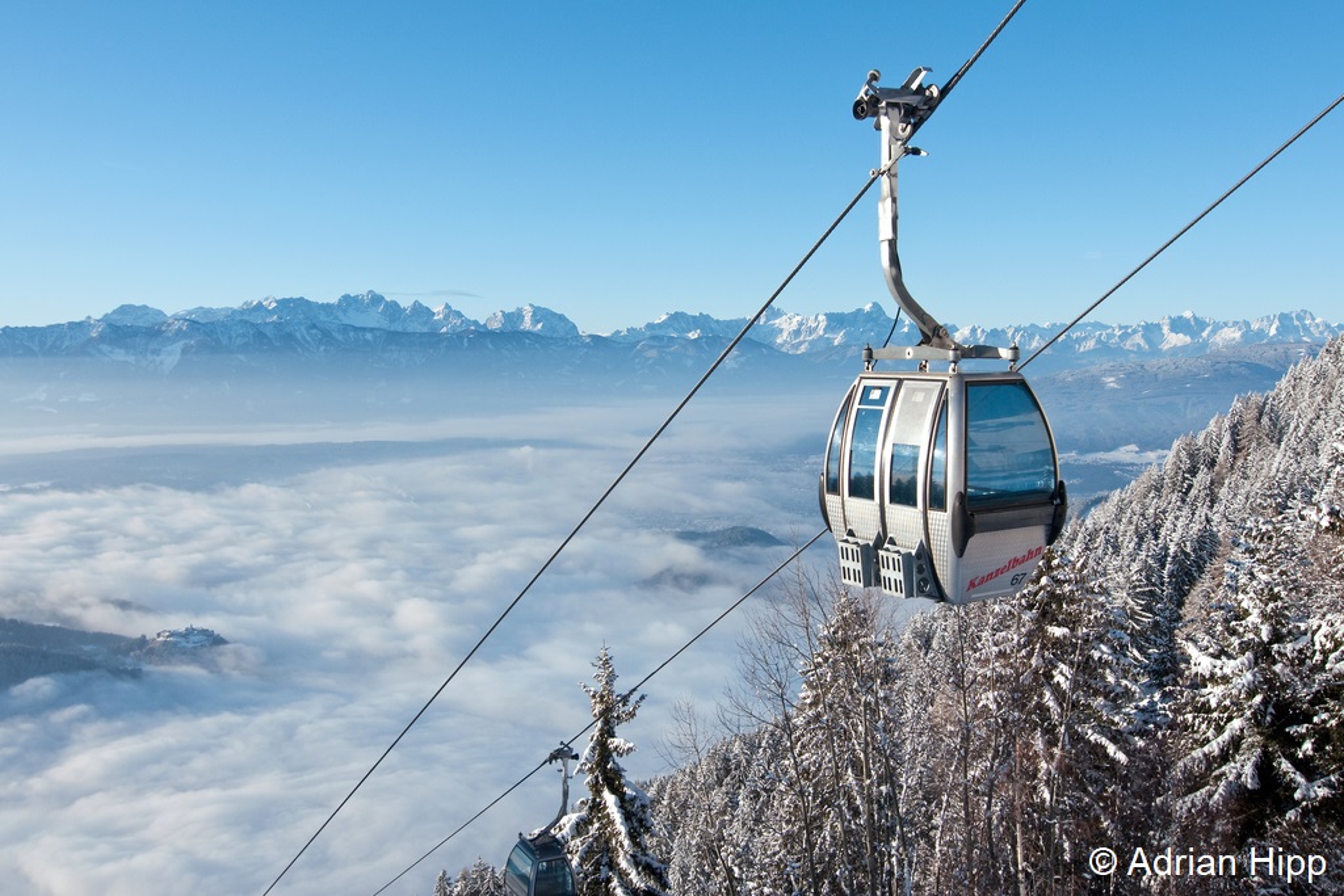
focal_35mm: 33
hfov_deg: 57.2
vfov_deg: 40.0
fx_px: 1232
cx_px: 672
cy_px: 448
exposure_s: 1/500
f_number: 8
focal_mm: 22
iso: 200
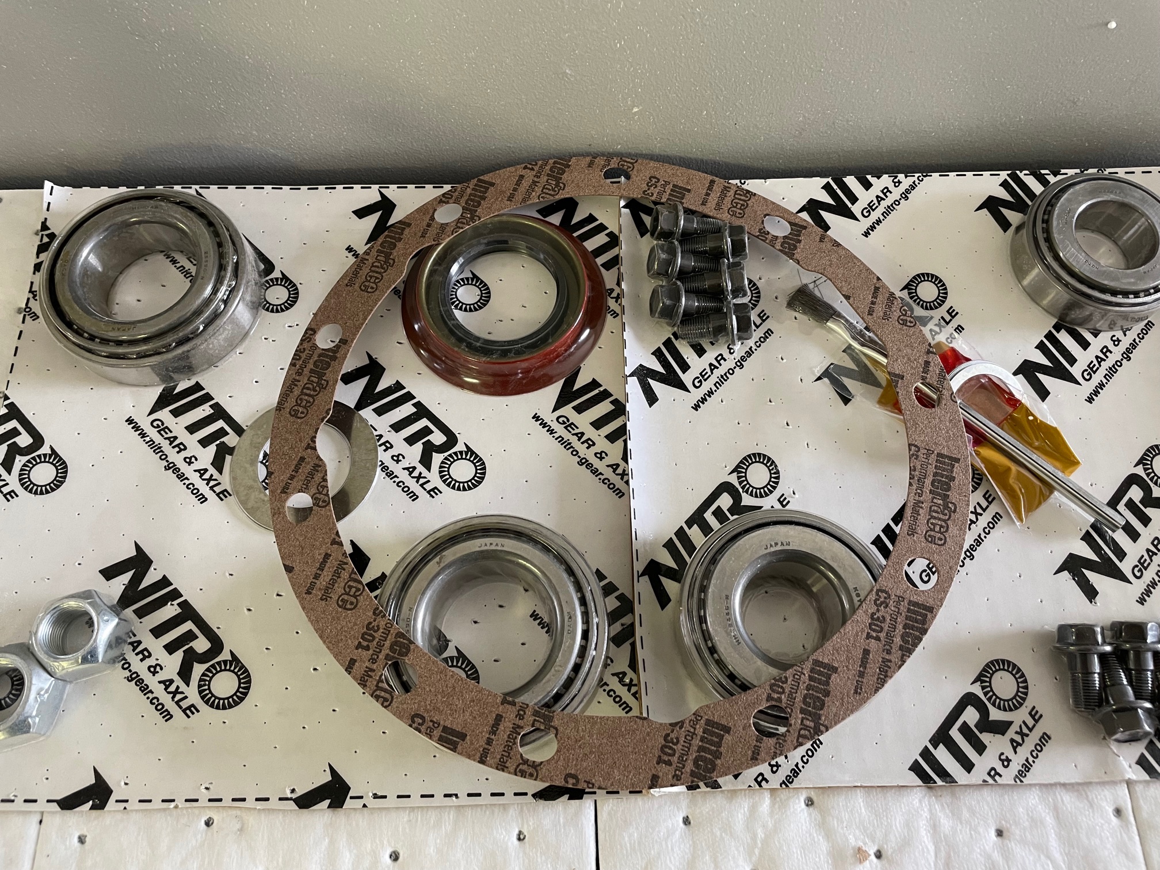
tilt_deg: -68.1
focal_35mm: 26
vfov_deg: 53.1
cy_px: 435
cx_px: 580
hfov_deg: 67.3
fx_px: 871
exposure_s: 1/50
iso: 160
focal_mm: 4.2
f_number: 1.6
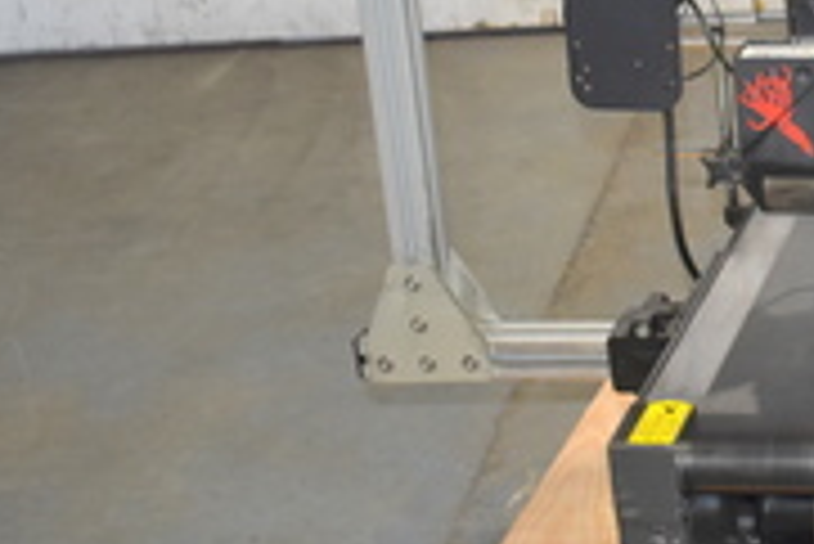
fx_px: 2059
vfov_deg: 15.0
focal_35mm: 91
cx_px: 1106
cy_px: 191
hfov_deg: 20.2
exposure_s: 1/200
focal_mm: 22
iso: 800
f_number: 3.8
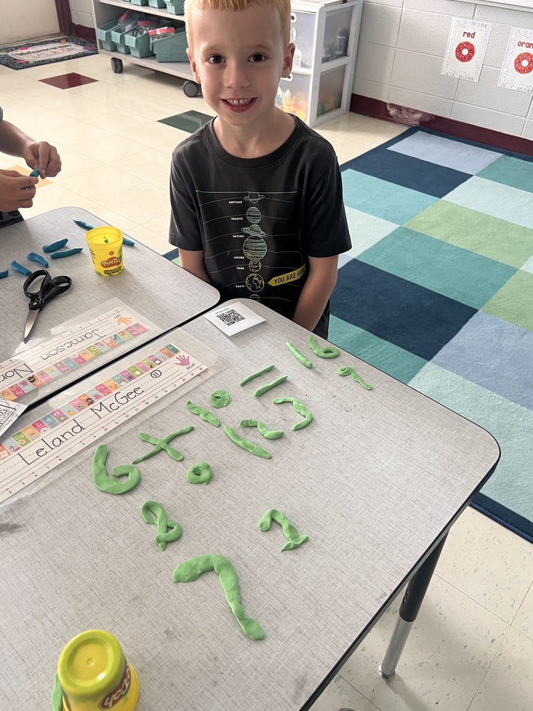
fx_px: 575
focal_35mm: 28
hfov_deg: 49.7
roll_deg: -1.1
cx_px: 253
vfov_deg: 63.4
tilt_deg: -37.9
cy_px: 338
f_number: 1.5
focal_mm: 5.7
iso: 80
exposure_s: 1/60
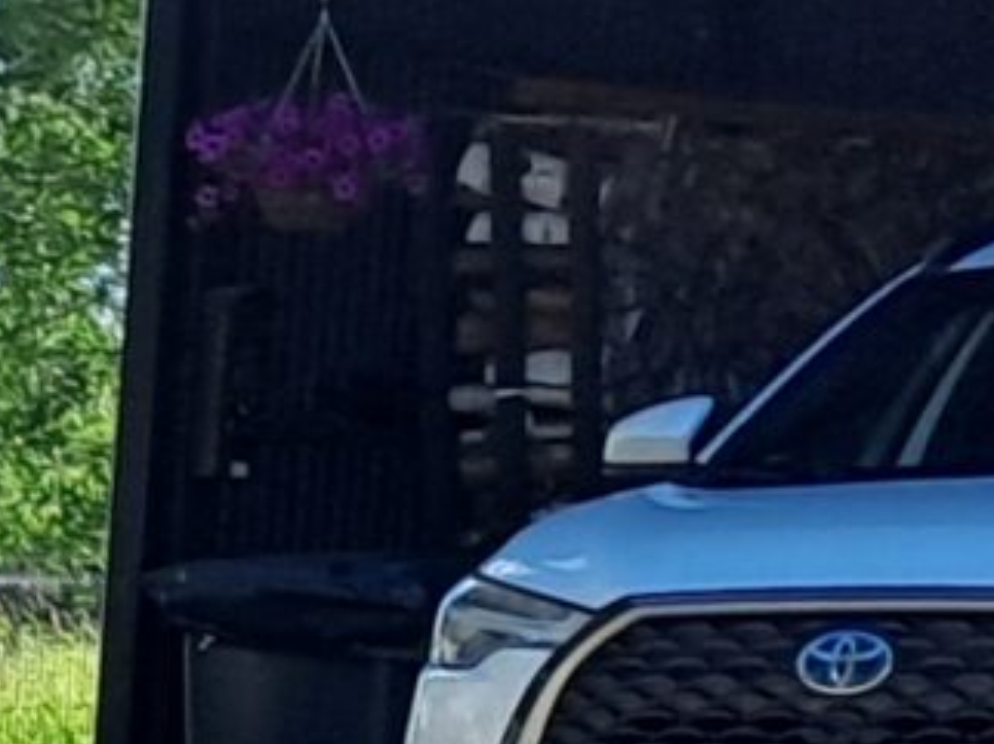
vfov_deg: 6.9
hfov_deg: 8.7
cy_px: 1917
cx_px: -1667
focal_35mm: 199
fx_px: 5710
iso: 32
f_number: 1.8
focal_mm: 4.65
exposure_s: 1/833
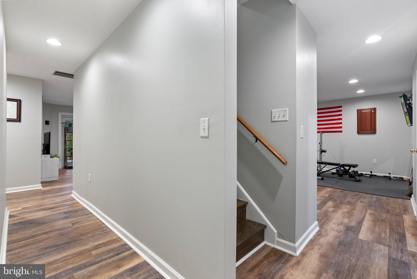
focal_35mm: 16
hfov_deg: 96.7
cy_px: 140
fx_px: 185
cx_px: 208
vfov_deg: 73.8
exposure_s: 1/2
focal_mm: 16
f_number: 8
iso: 640
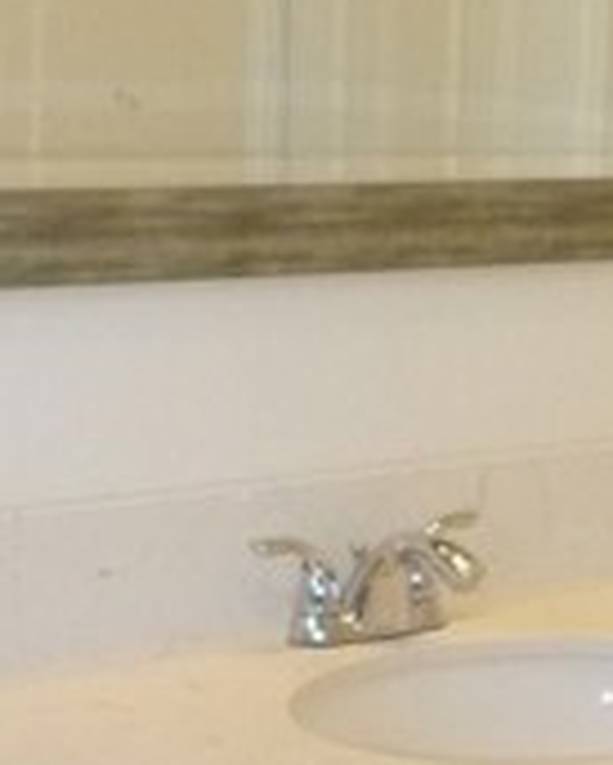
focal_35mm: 106
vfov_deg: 18.1
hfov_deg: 14.5
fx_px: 2402
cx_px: 421
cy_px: 438
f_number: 3.3
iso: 400
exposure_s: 1/100
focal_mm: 5.2
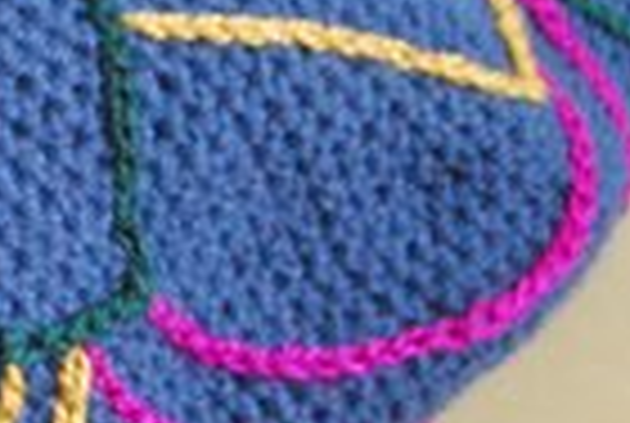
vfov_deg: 6.3
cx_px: -562
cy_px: 104
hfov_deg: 8.9
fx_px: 3841
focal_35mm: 219
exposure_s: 1/10
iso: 1600
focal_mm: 32
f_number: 5
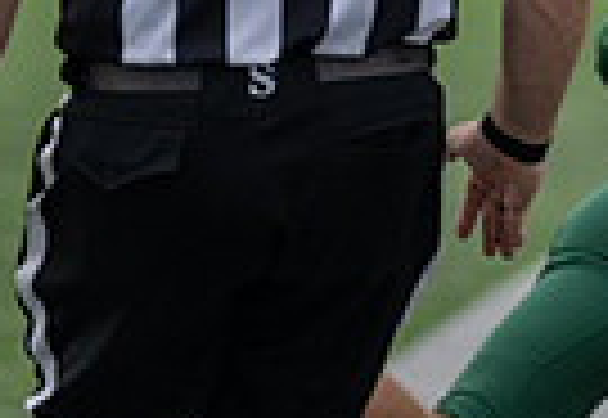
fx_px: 18052
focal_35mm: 1058
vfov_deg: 1.3
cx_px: 1071
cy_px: 46
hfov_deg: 1.9
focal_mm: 200
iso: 800
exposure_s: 1/1250
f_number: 2.8
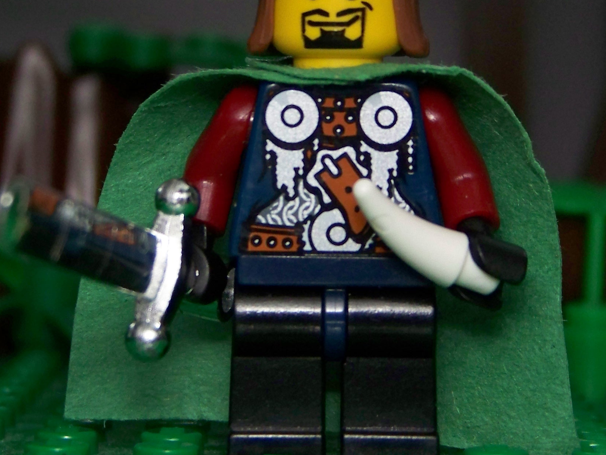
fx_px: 2854
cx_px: 327
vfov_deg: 9.1
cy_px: 139
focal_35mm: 163
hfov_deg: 12.1
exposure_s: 1/30
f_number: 3.2
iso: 200
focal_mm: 14.6
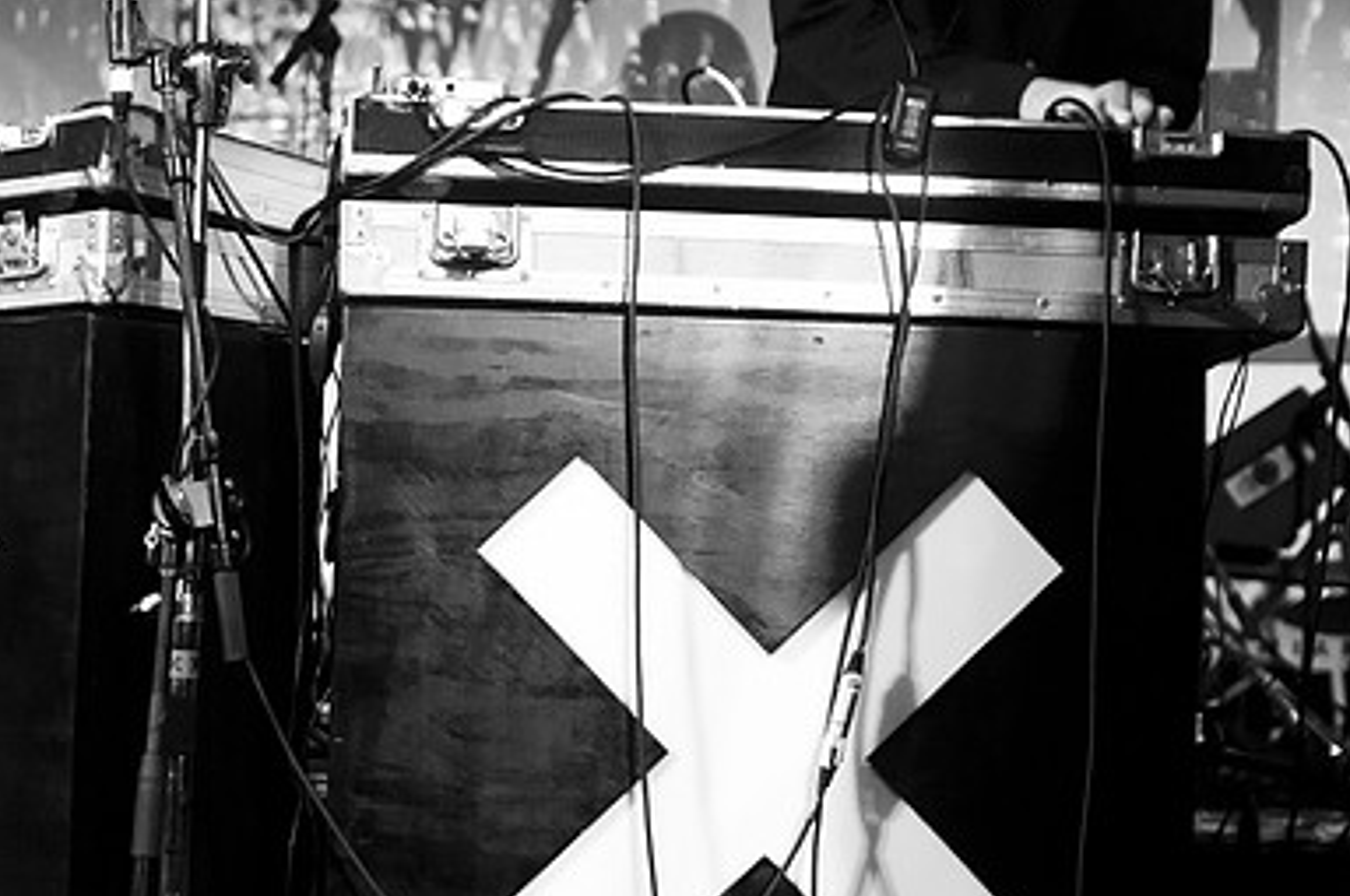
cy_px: 659
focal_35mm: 68
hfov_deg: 29.4
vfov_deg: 19.8
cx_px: 418
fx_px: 2547
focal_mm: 30
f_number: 2.2
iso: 1000
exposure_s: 1/160
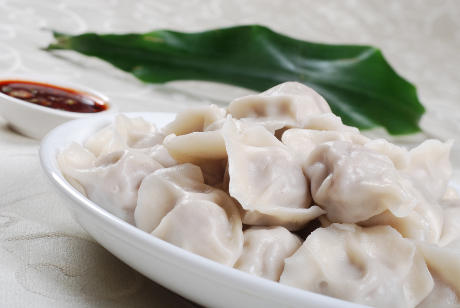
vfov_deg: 17.3
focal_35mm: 79
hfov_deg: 25.6
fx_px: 1010
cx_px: 242
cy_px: 161
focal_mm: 50
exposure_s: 1/160
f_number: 11
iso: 100
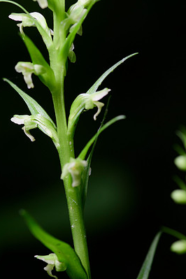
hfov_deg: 8.1
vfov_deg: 12.2
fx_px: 1310
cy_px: 144
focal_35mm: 169
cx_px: 85
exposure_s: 1/100
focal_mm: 100
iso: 400
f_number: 9
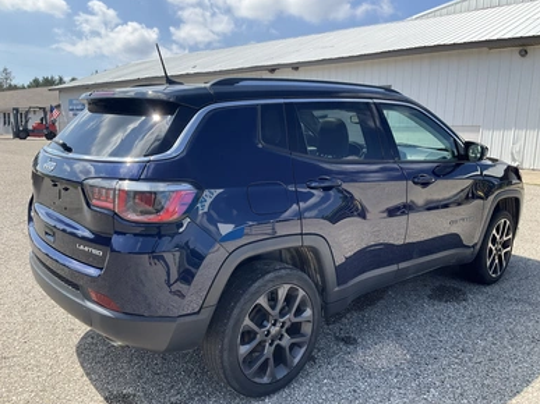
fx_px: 468
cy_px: 208
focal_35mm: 30
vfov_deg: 46.8
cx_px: 275
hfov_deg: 60.0
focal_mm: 3
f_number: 1.8
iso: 25
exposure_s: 1/962
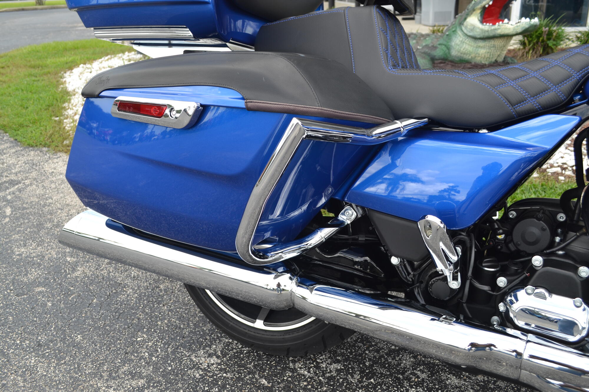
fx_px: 540
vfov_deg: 40.0
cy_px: 196
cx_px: 294
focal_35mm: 33
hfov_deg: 57.2
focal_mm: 22
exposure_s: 1/125
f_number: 5.6
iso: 110
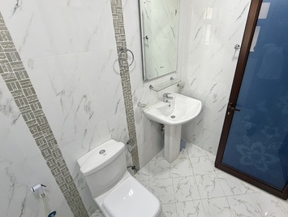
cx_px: 172
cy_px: 100
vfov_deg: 71.6
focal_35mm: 18
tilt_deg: -26.6
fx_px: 150
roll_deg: -0.9
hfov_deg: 86.7
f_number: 2.2
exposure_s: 1/100
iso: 200
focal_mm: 2.22
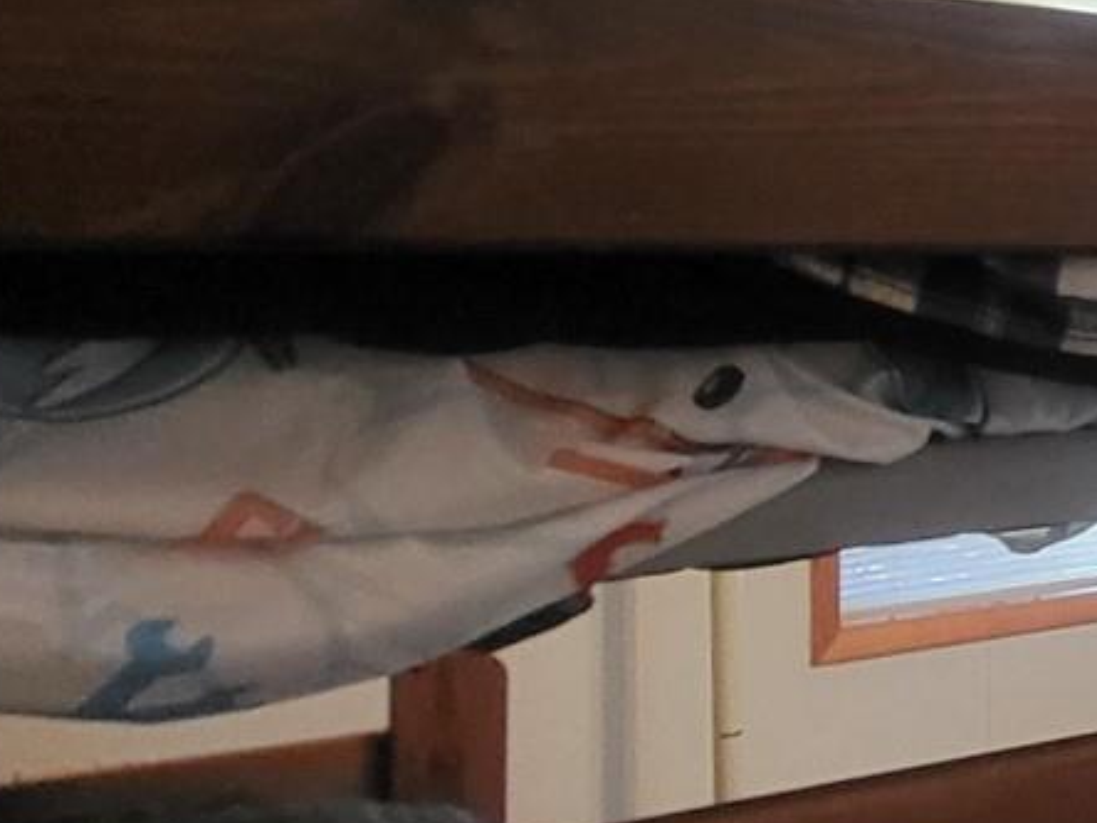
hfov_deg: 23.8
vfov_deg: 24.3
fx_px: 1901
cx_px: 1742
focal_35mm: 60
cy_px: 264
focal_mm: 1.74
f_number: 2.2
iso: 400
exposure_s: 1/30
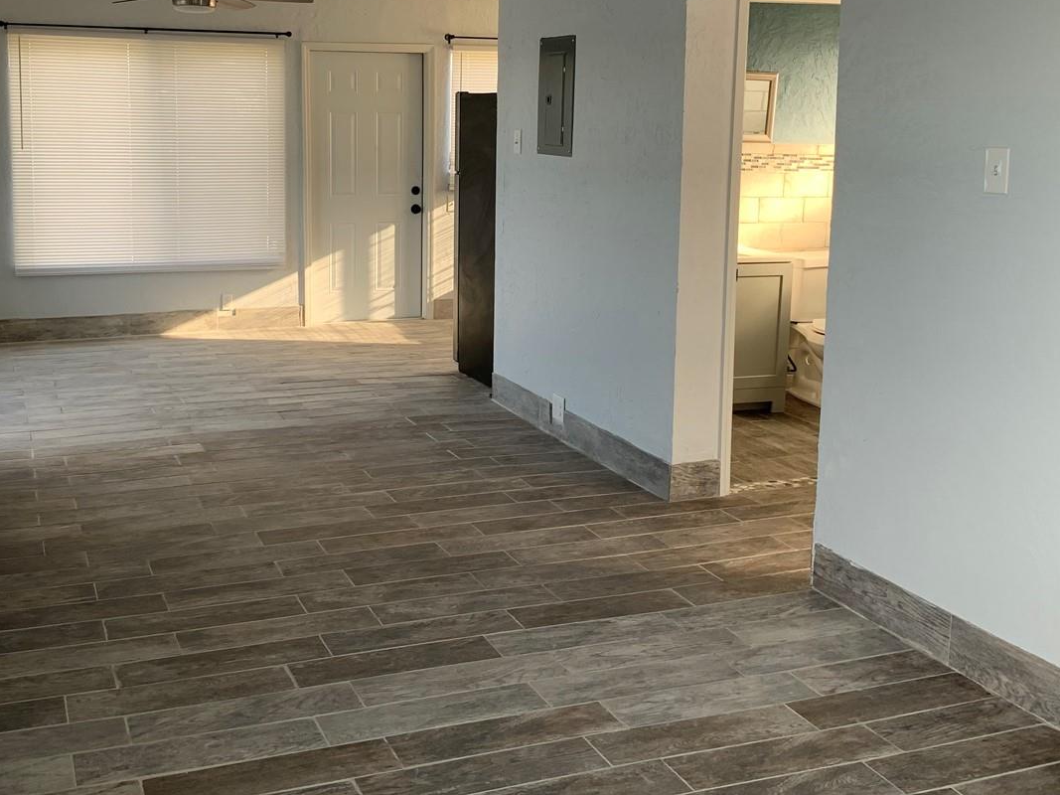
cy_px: 263
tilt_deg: -8.5
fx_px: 1194
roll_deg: -1.2
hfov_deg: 47.5
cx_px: 410
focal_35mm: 39
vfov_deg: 36.4
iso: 50
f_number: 1.8
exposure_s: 1/121
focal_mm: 4.25
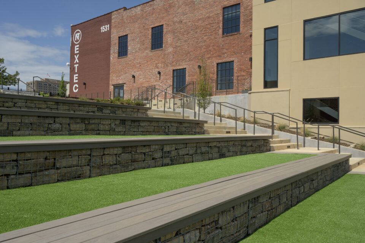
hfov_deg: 63.7
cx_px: 182
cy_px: 122
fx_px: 294
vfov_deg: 45.0
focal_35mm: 29
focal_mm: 29
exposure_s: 1/160
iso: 100
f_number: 13
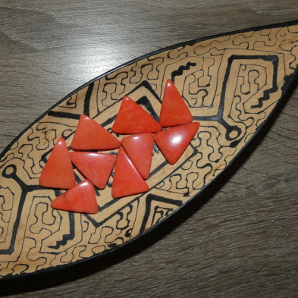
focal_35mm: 36
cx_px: 129
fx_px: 351
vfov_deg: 46.0
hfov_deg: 45.9
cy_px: 149
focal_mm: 5.3
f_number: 3.3
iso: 100
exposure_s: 1/125
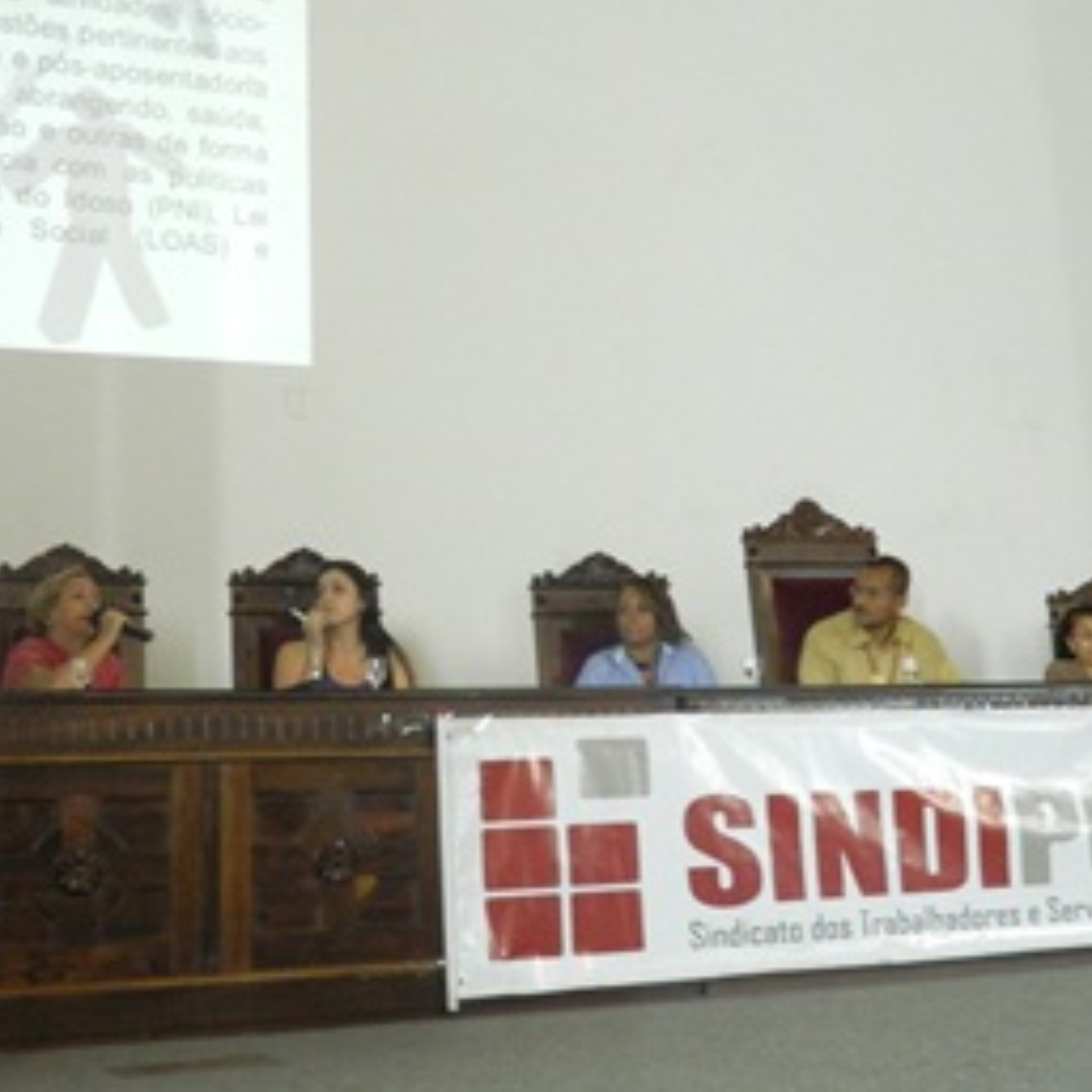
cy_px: 416
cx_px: 484
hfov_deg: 31.6
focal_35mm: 54
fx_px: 1927
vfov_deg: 31.5
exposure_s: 1/6
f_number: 3.3
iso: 400
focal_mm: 6.2
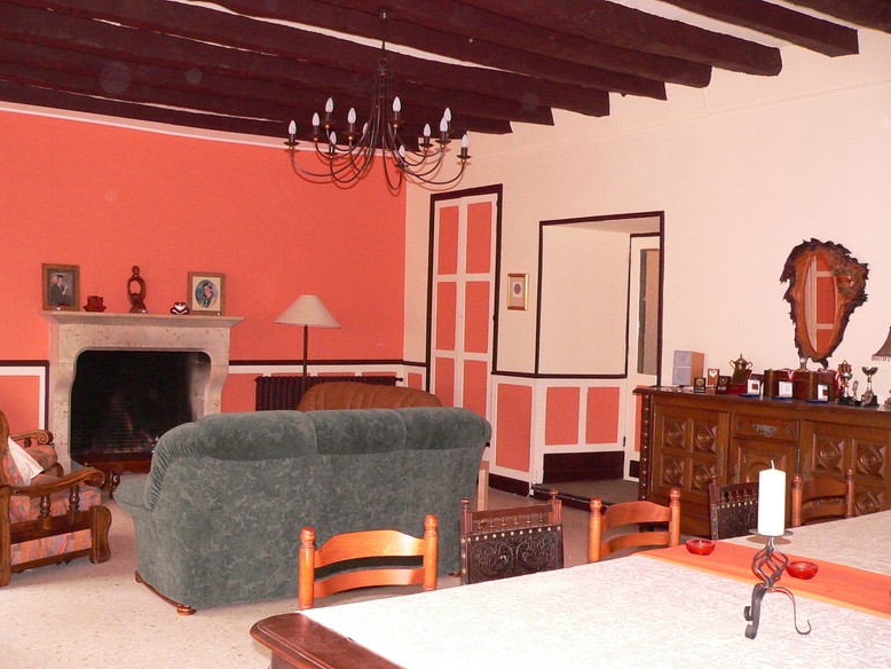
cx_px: 434
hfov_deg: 50.1
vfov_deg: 38.7
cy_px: 343
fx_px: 953
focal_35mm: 37
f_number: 2.8
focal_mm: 6
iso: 400
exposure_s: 1/125
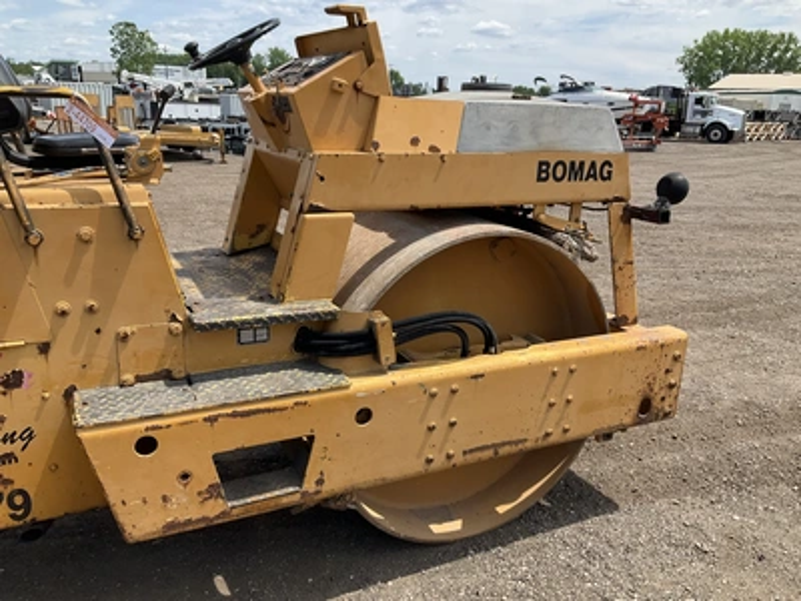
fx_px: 671
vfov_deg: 48.2
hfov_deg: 61.7
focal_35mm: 29
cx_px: 400
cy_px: 300
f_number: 1.8
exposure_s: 1/1076
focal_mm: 3
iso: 25
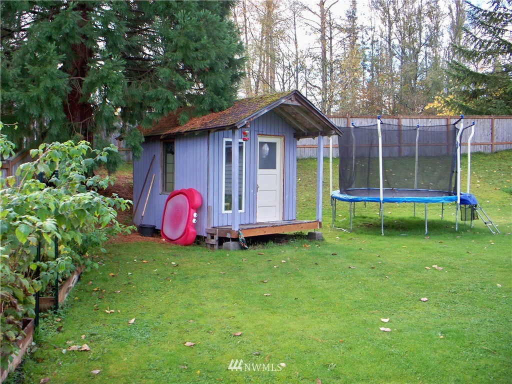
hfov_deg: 52.6
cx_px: 256
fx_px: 518
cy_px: 192
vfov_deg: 40.7
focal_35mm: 35
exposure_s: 1/160
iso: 100
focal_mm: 7.54
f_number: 2.8
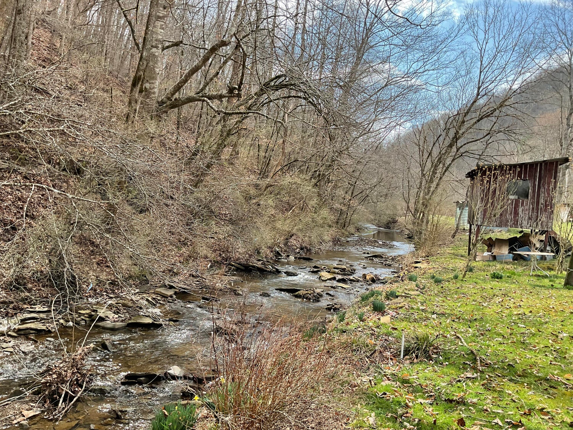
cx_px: 286
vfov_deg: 48.2
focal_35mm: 29
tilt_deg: -1.4
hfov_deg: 61.7
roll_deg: -2.5
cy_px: 215
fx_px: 480
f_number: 1.8
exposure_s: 1/439
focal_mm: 3
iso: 16
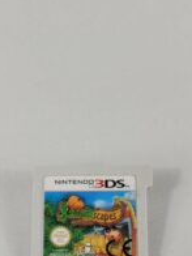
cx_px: 98
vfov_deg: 34.1
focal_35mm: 53
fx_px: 392
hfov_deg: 27.5
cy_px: 234
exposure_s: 1/186
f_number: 1.8
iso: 40
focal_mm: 5.4
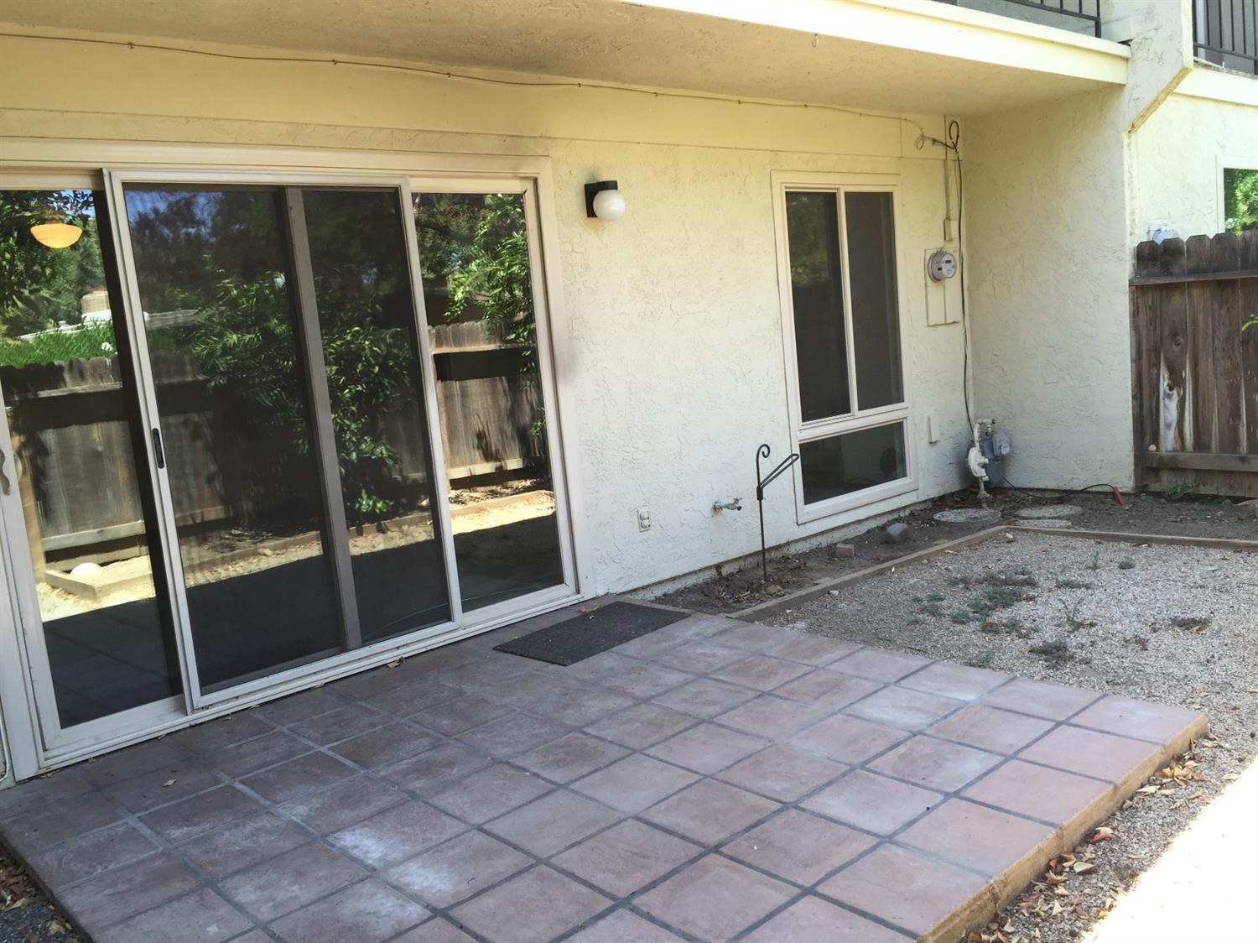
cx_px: 629
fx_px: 1054
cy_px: 472
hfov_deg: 61.7
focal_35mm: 29
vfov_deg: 48.2
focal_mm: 4.15
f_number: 2.2
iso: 40
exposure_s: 1/120
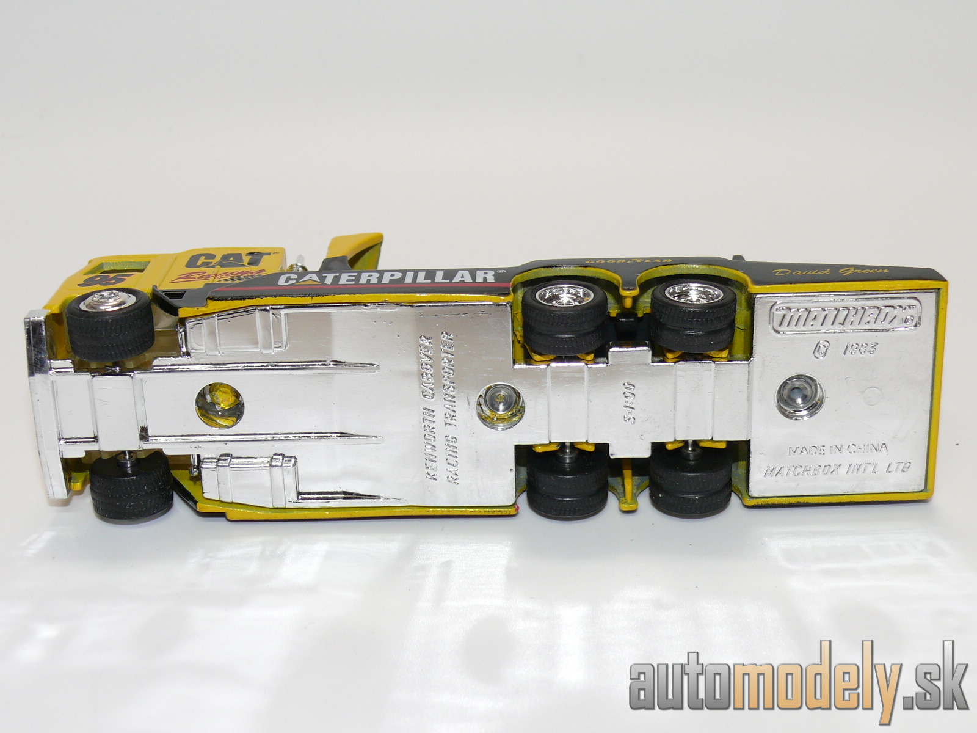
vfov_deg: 23.3
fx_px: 1778
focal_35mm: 63
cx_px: 488
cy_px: 366
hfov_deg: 30.7
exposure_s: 1/30
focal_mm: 10.3
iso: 100
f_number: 4
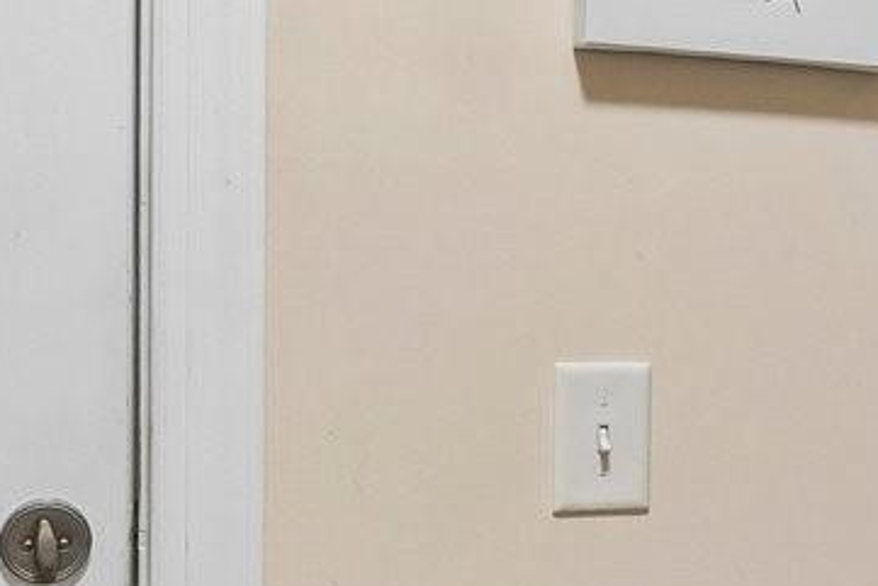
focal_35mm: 85
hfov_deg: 21.6
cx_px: 1138
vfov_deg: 16.1
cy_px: 295
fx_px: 2074
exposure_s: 1/3.33
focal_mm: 10
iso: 400
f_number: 8
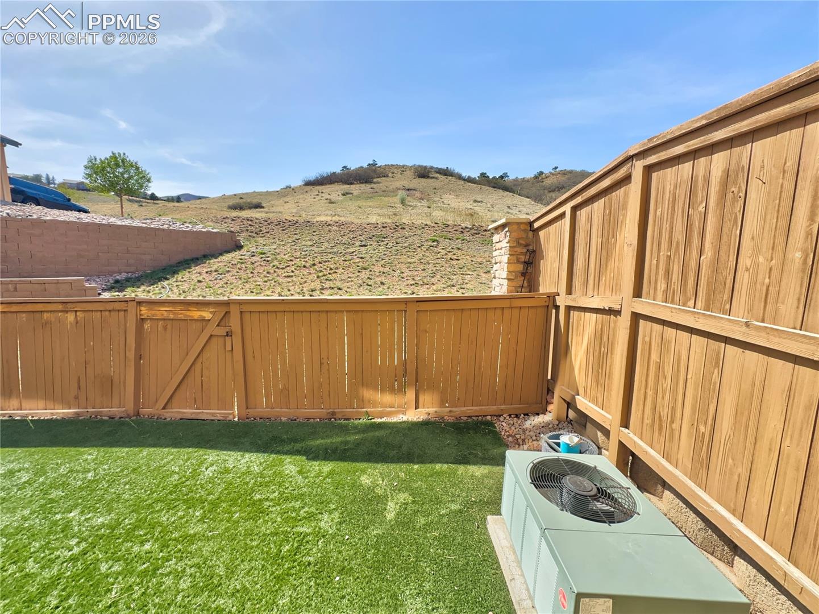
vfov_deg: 85.6
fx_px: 331
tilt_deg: -7.3
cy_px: 307
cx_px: 410
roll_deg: -1.0
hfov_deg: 102.1
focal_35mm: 14
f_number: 2.2
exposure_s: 1/1742
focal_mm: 2.2
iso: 40
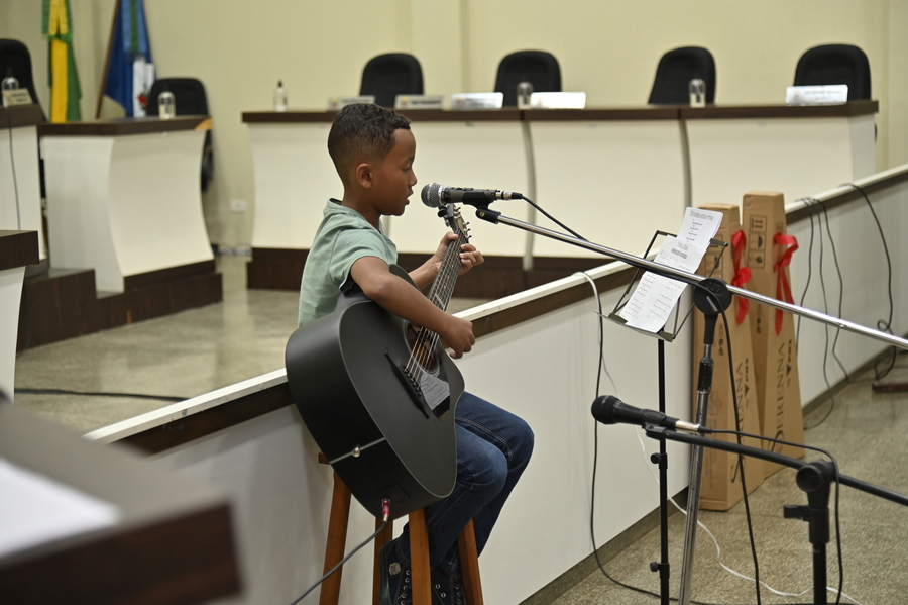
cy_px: 302
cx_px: 454
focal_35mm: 70
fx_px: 1765
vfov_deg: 19.4
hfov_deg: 28.9
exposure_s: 1/60
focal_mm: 70
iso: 800
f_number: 4
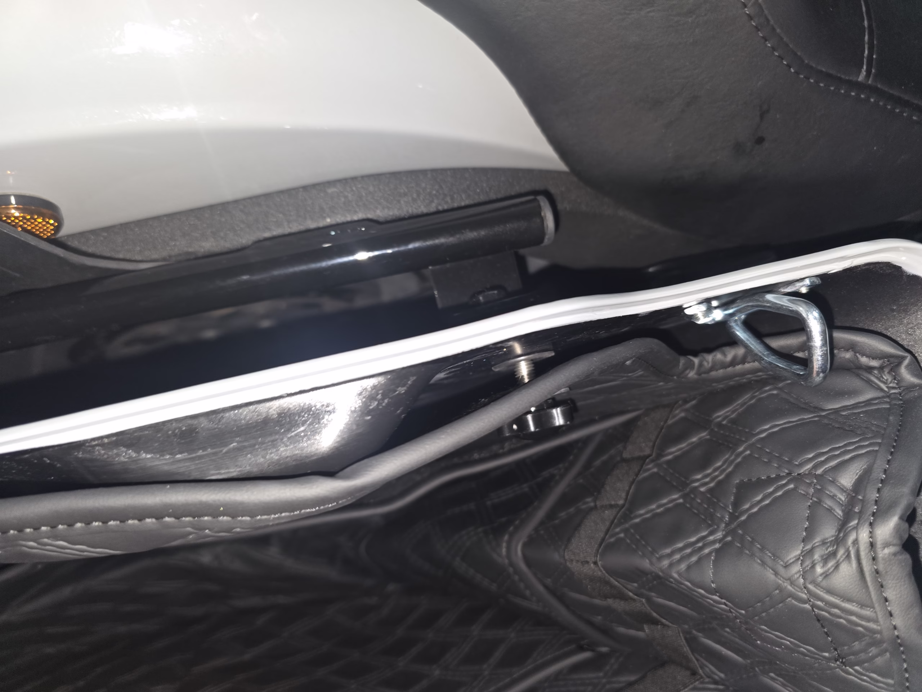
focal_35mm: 23
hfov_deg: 73.9
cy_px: 346
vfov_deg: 58.9
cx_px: 461
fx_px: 613
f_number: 1.7
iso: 200
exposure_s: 1/15
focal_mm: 6.3
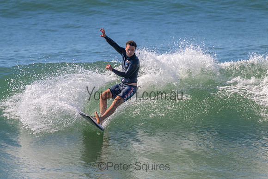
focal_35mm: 800
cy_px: 90
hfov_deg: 2.6
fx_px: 5957
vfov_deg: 1.7
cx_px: 134
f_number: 11
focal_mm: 800
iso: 900
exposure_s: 1/2000
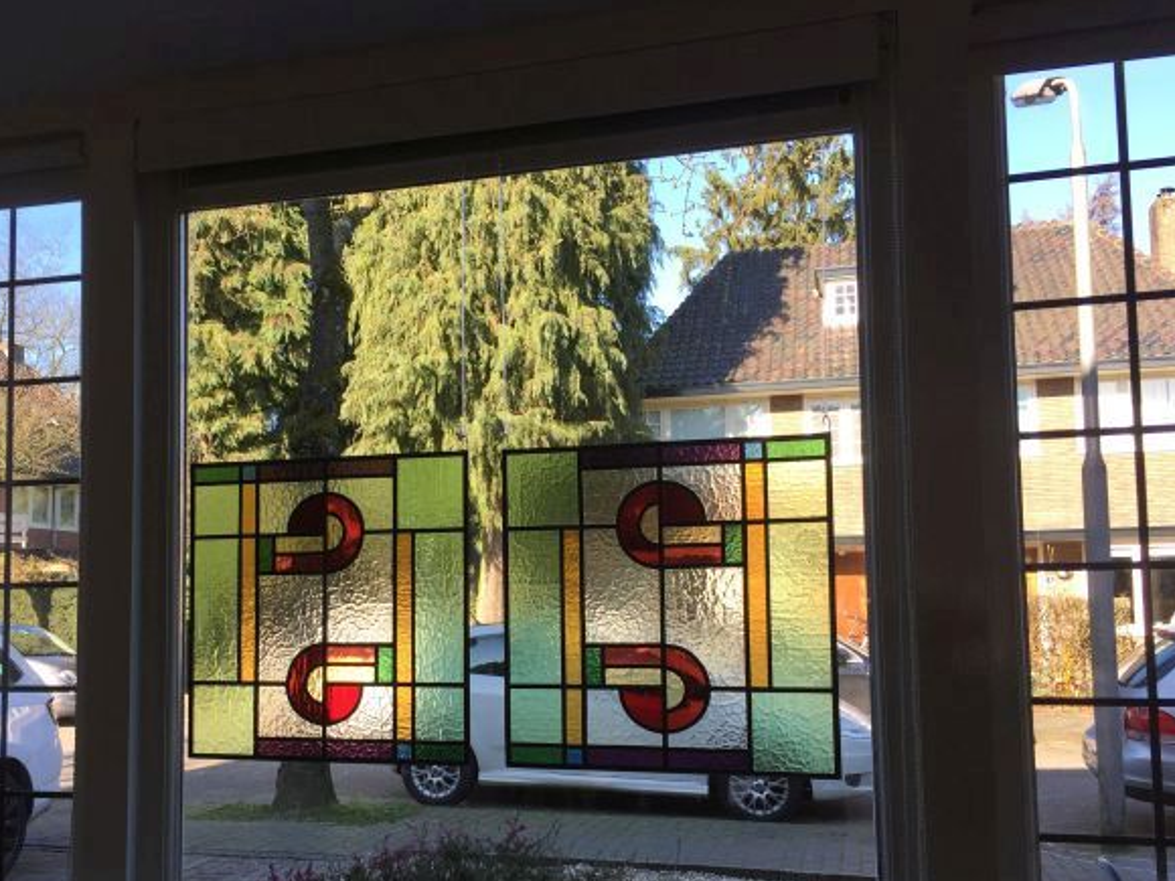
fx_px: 1188
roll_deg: +0.1
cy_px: 526
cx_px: 478
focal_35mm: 35
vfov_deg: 40.5
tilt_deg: +3.8
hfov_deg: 52.3
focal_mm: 4.15
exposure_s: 1/286
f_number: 2.2
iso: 32
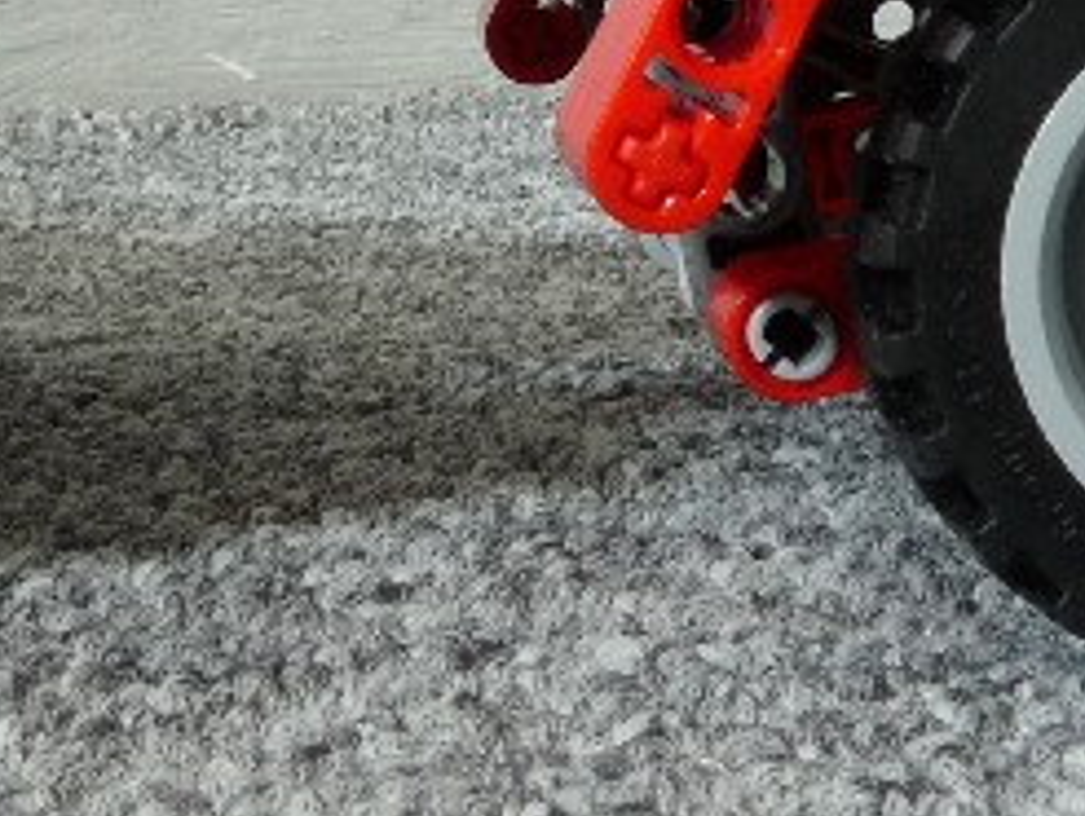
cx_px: 106
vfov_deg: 13.8
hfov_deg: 18.6
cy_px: -172
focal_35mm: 104
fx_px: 3263
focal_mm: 5.8
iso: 100
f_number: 8
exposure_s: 1
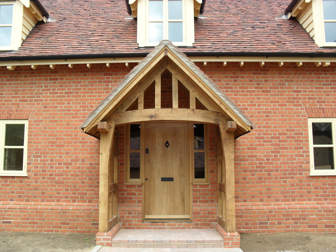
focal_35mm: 35
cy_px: 126
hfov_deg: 52.6
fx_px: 340
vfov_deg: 40.7
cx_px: 168
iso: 100
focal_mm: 6.3
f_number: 3.2
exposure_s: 1/350
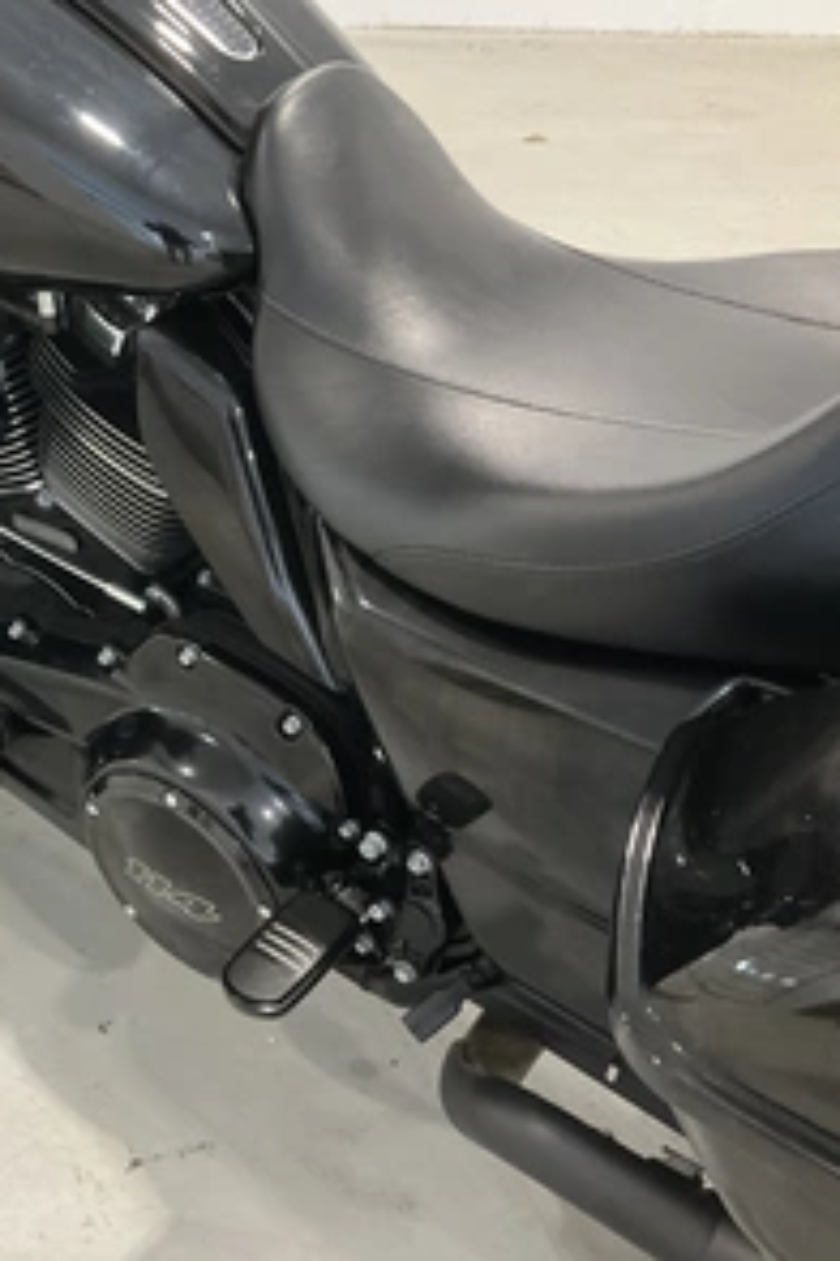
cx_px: 13
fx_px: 1435
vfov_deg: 47.4
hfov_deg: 30.5
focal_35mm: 41
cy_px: 639
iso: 100
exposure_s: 1/60
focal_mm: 3
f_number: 1.8
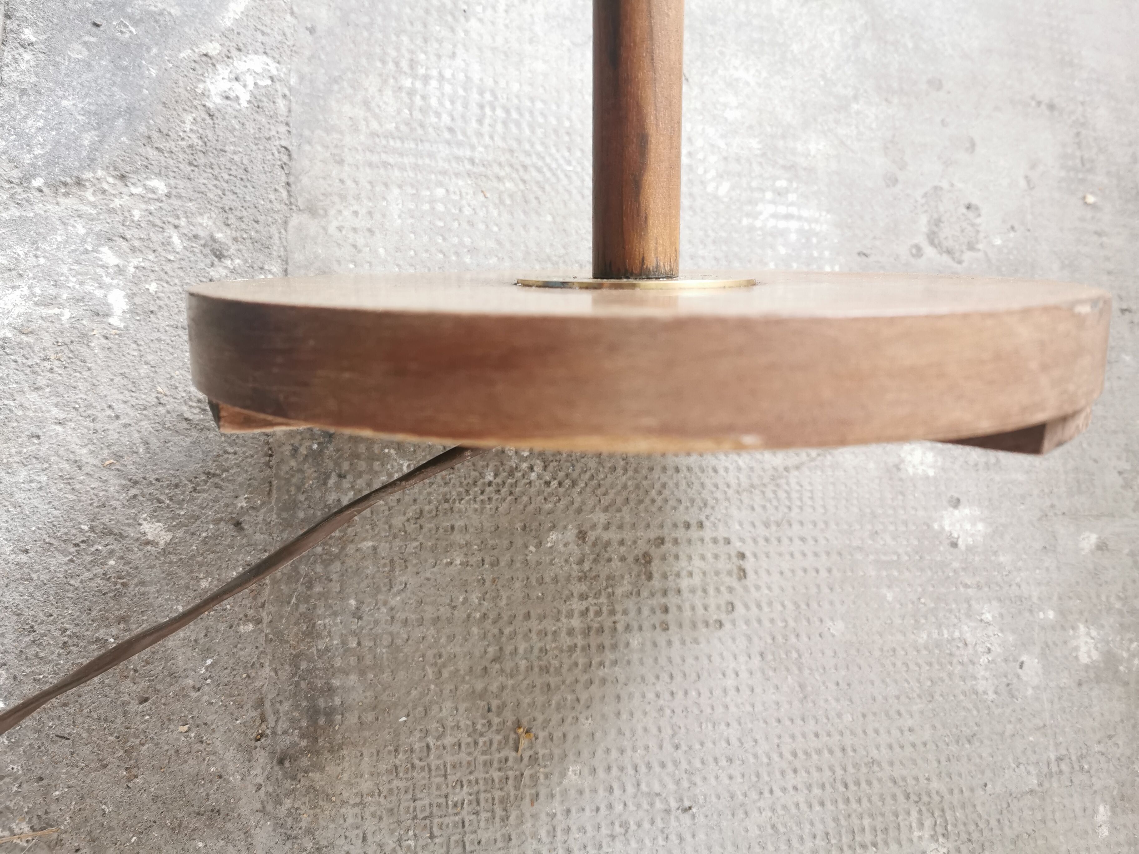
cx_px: 570
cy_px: 427
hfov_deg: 65.3
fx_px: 888
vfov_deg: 51.4
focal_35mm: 27
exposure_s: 1/50
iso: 200
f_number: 1.6
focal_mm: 5.56
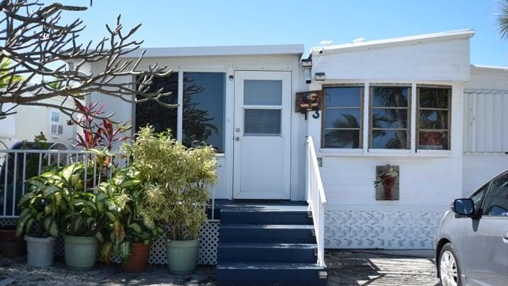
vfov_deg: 31.2
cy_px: 151
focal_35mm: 38
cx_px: 255
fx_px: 512
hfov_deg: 52.8
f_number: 7.1
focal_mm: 24
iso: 200
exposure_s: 1/320
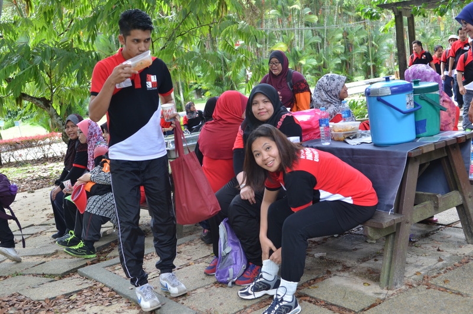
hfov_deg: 43.7
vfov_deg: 29.7
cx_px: 236
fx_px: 590
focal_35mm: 45
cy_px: 157
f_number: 4
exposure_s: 1/125
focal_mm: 30
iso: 400
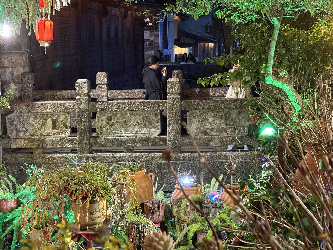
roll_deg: +0.7
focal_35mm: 65
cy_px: 95
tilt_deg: -5.5
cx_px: 162
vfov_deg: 22.5
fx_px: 625
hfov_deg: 29.8
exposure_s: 1/33
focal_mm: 5.96
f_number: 1.6
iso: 160
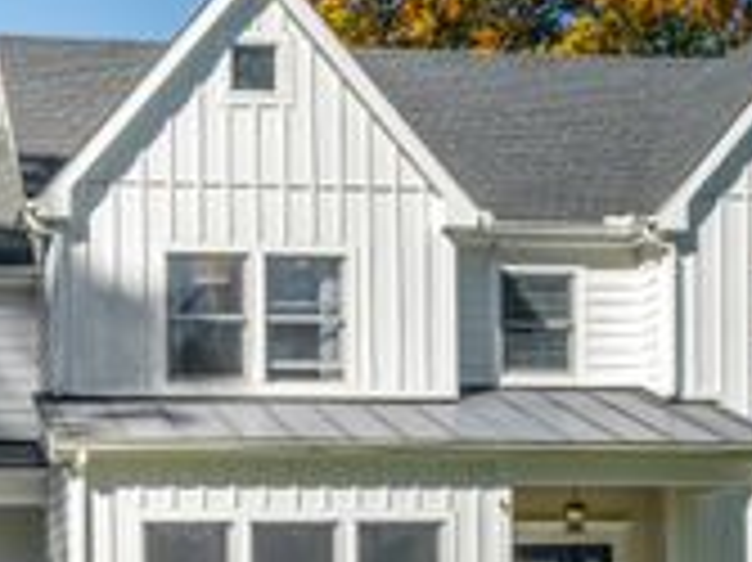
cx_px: 72
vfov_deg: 20.3
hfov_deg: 26.1
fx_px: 1563
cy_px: 423
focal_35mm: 72
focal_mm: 17
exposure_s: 1/160
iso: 250
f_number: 9
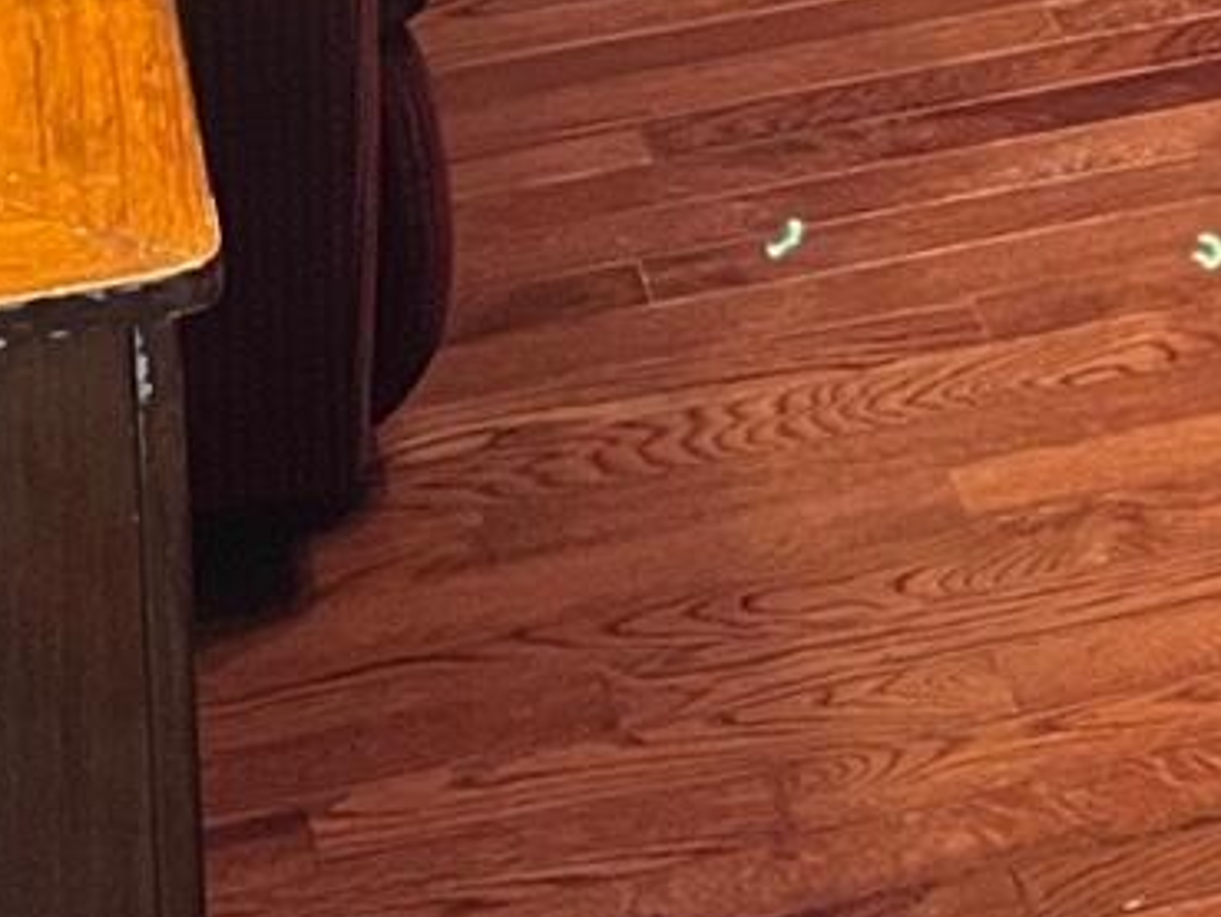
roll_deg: +0.9
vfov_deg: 9.0
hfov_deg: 13.5
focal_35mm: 142
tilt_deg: -9.2
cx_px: 1515
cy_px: -1563
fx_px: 5010
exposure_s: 1/60
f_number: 1.5
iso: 400
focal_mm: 5.7
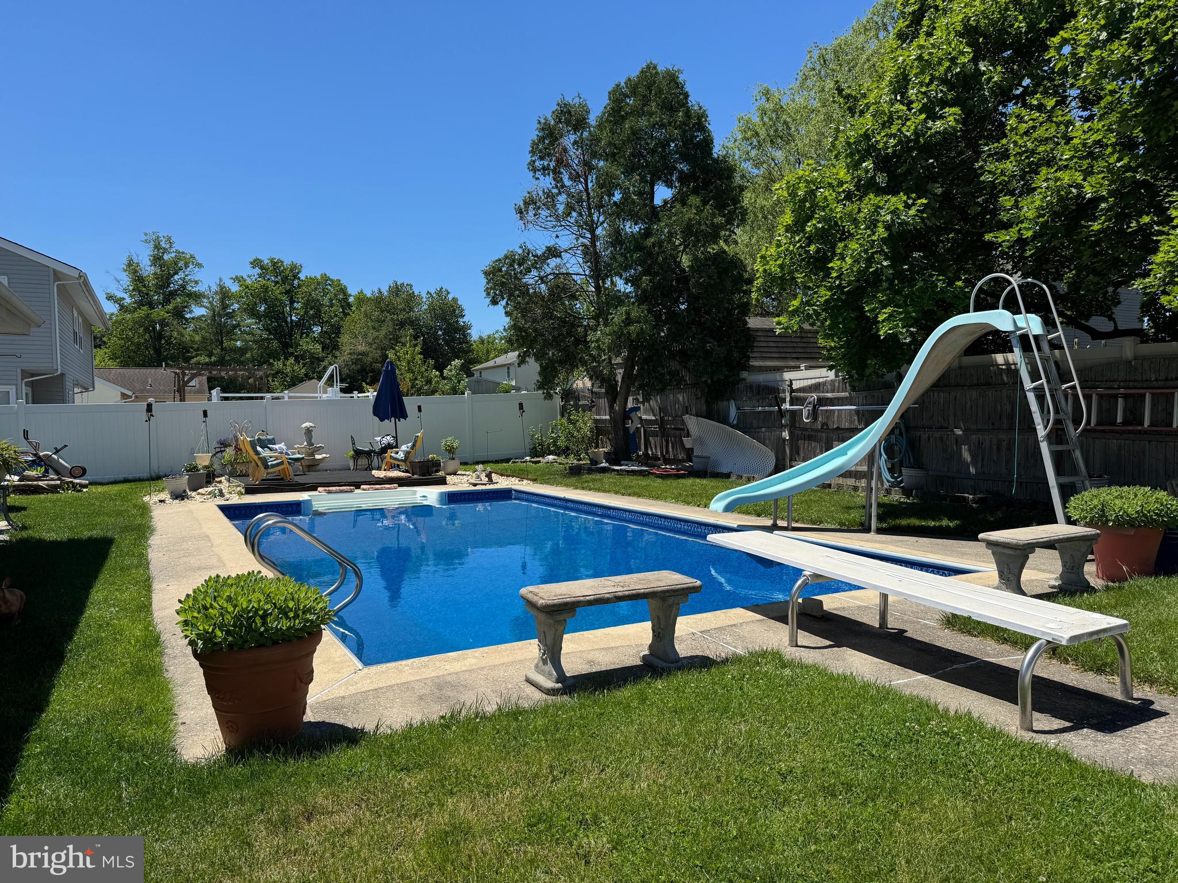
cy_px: 442
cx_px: 589
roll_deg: +1.3
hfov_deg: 71.6
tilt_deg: -2.4
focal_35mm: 24
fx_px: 817
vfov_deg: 56.8
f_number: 1.78
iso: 80
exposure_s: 1/4049
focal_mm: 6.76
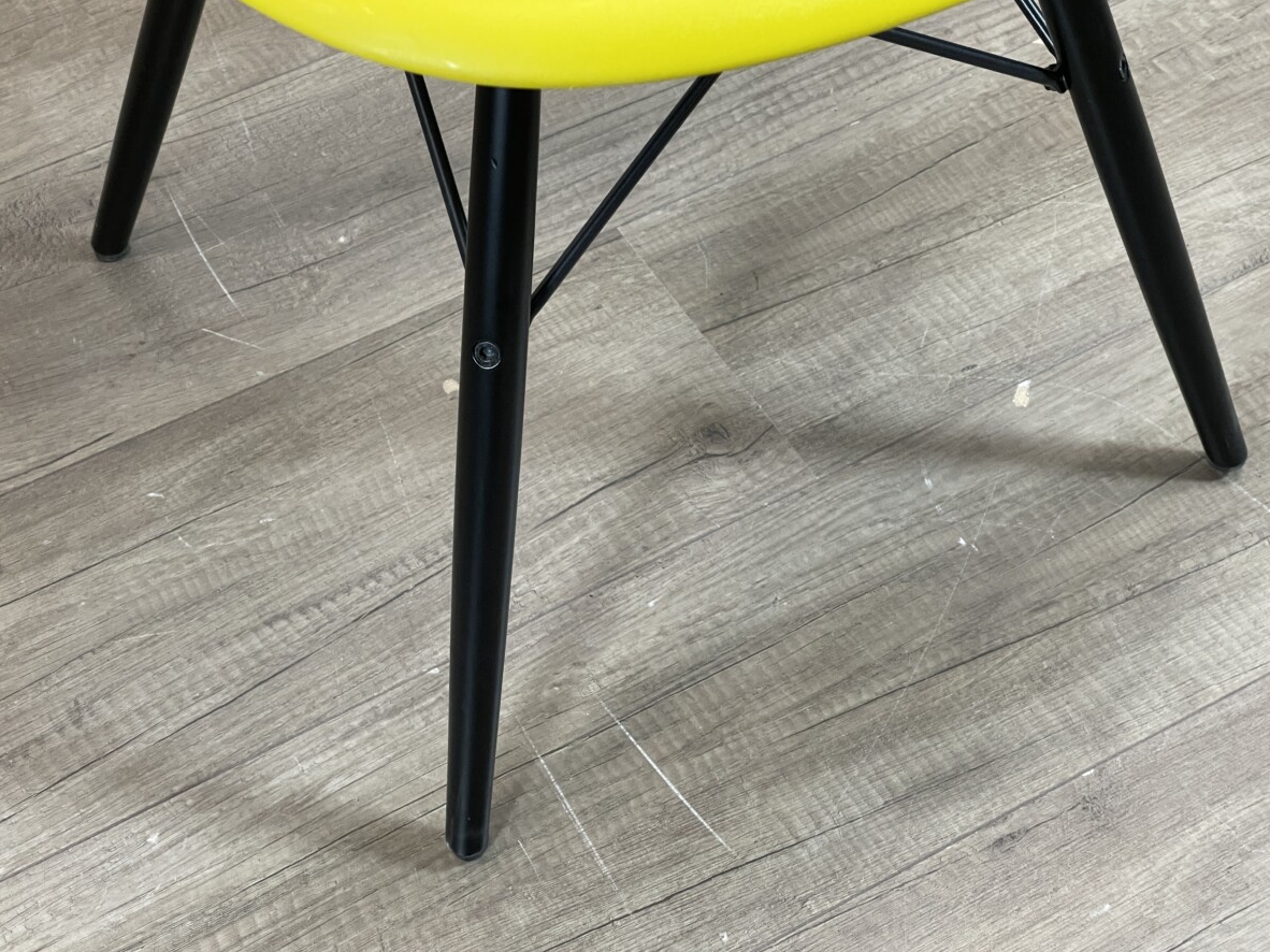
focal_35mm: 65
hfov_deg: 29.8
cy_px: 477
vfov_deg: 22.6
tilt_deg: -52.5
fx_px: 2384
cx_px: 643
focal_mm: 7.5
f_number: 2.2
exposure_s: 1/50
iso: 160
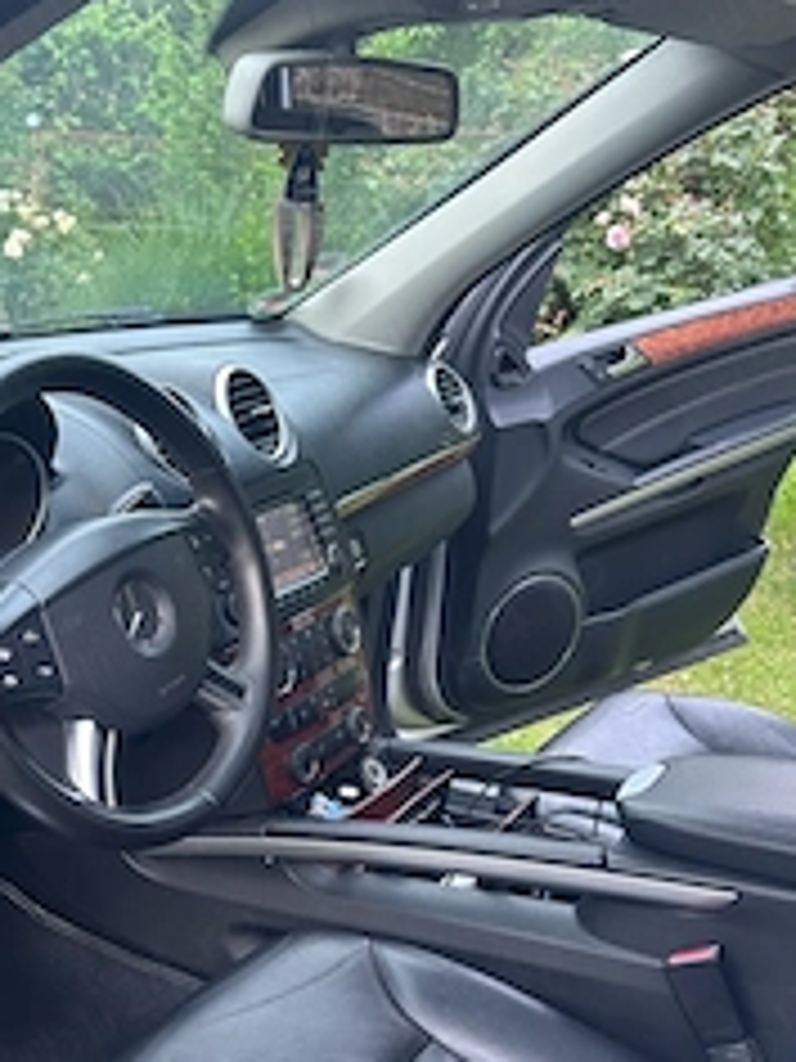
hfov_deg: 32.3
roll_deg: -4.2
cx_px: 202
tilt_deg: -23.2
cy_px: 716
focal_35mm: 44
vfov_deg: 42.3
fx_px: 1349
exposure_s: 1/60
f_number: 1.5
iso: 160
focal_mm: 5.7
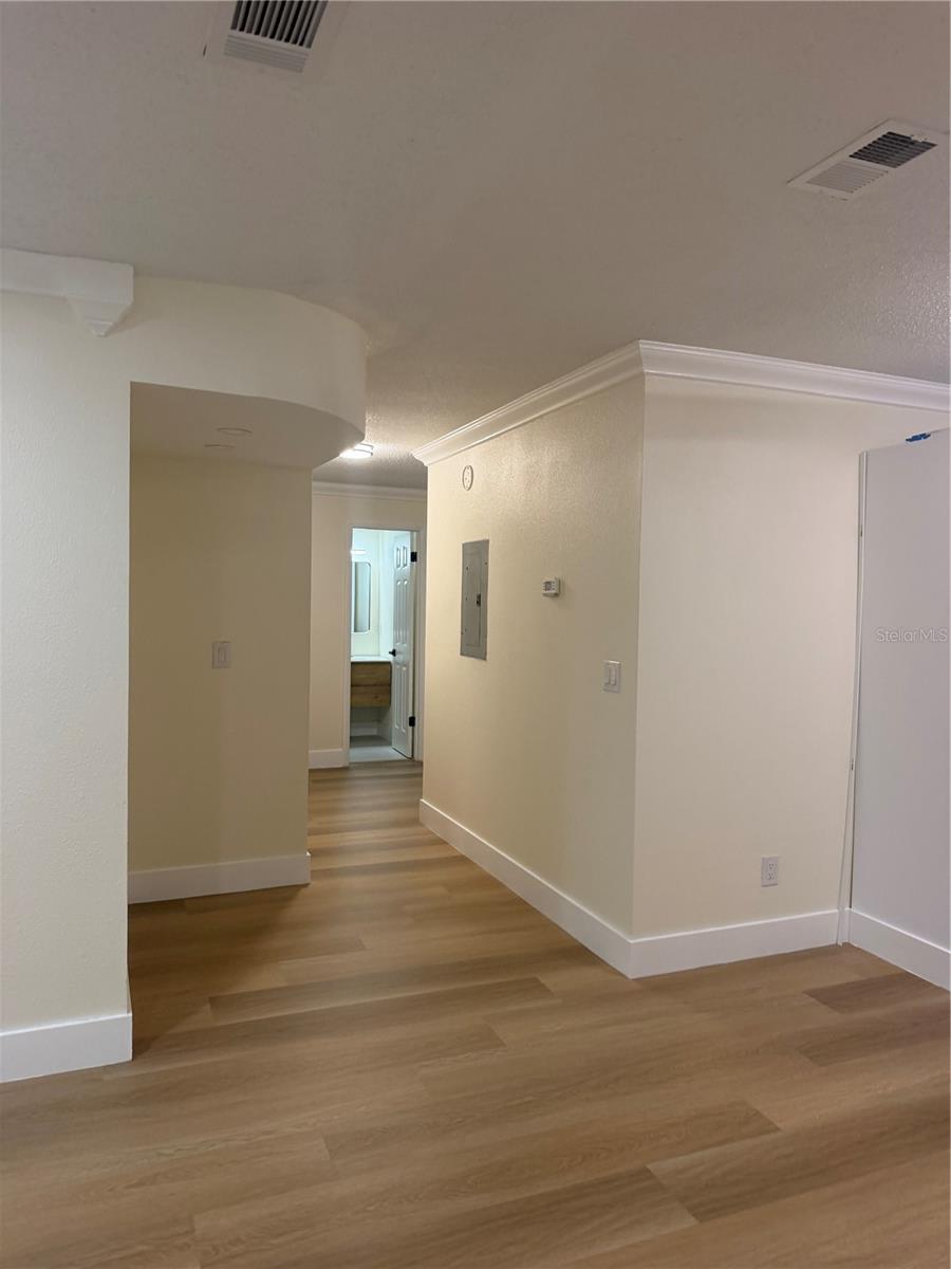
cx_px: 476
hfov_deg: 56.8
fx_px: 879
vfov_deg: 71.6
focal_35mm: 24
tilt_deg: -0.9
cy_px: 634
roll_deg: -2.1
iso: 200
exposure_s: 1/120
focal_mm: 6.76
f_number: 1.78
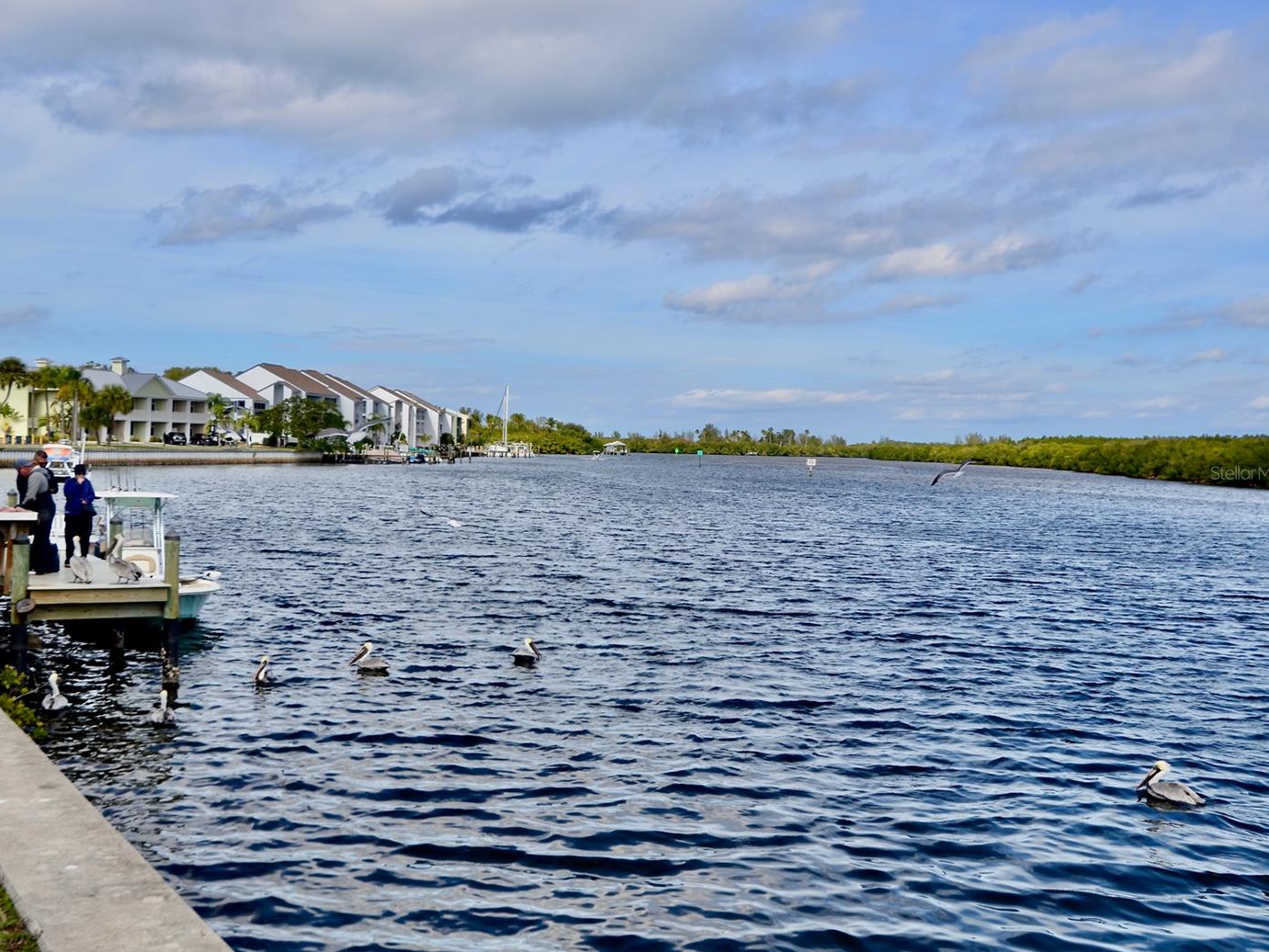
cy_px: 473
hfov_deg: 46.7
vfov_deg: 36.0
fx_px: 1467
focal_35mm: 40
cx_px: 557
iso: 100
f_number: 9
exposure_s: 1/320
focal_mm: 24
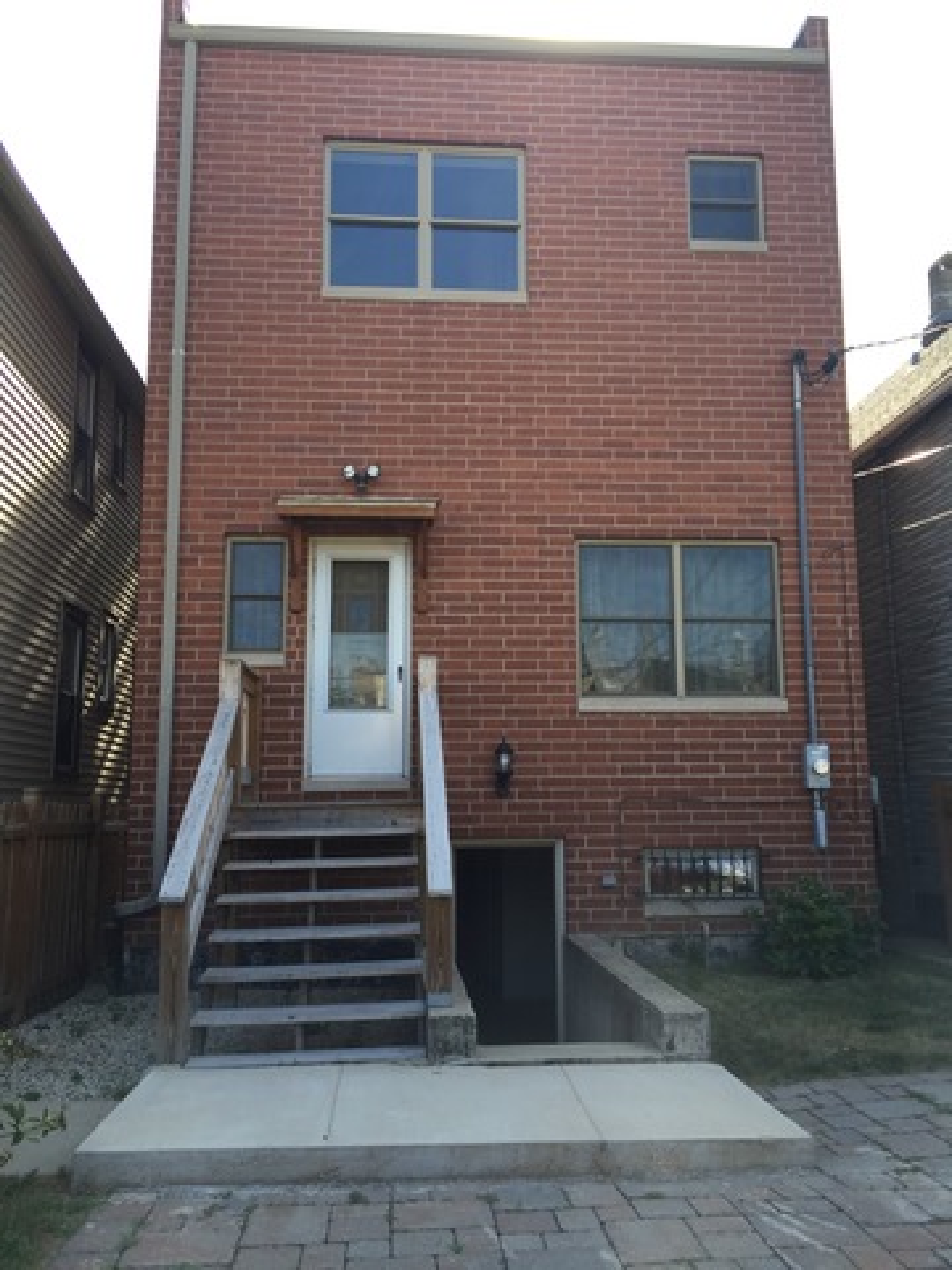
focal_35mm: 29
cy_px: 635
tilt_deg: +9.6
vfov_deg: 61.7
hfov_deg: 48.2
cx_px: 476
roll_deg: +1.3
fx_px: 1063
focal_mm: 4.15
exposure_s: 1/449
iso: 32
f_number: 2.2
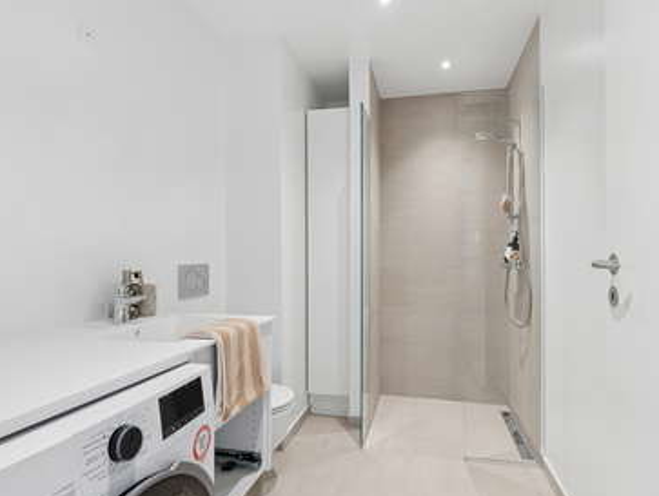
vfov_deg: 63.9
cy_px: 253
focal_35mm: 21
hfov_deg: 79.3
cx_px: 349
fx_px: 397
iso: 200
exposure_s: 1/15
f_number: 8
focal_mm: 12.5
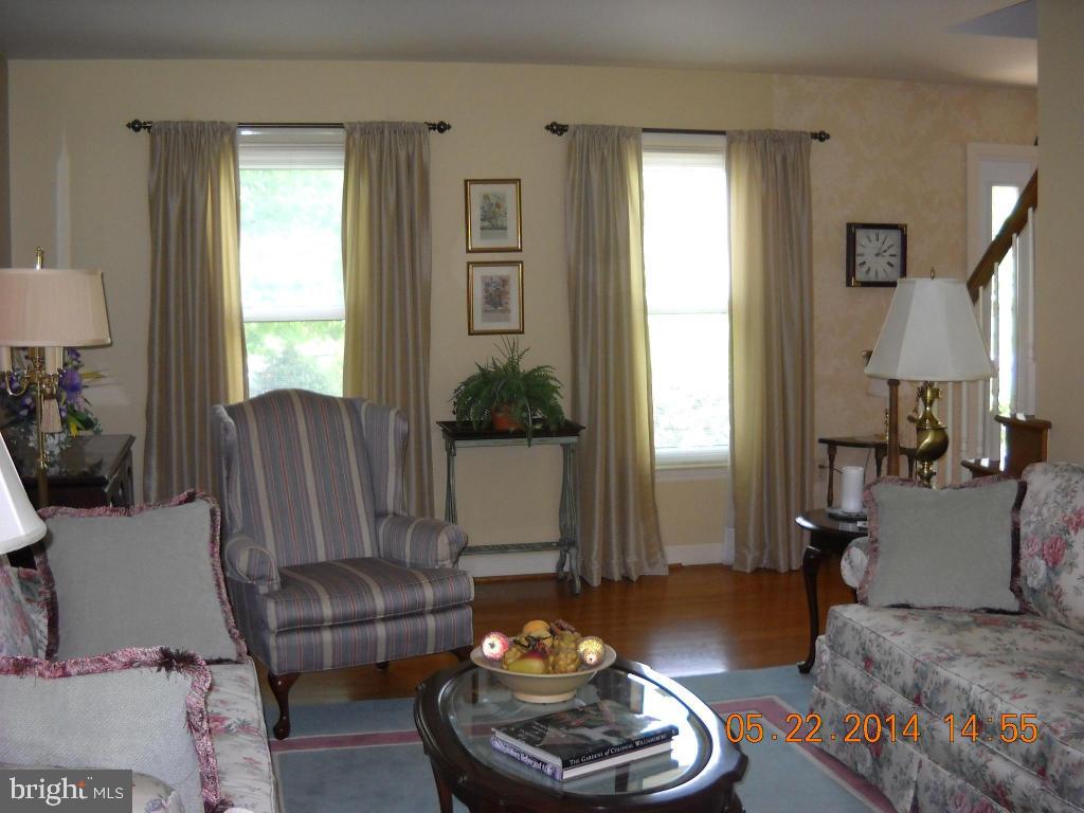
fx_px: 1284
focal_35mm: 41
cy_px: 406
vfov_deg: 35.1
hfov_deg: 45.8
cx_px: 542
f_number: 3.1
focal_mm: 6.72
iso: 200
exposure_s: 1/30
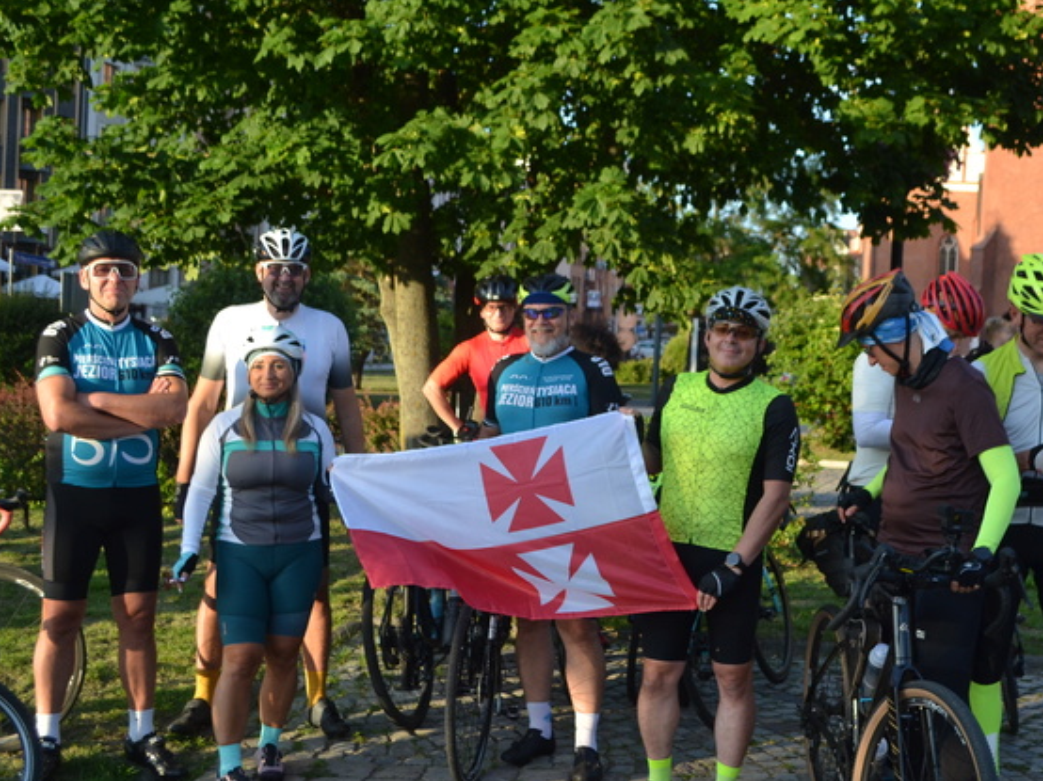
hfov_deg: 38.4
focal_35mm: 49
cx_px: 705
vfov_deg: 29.6
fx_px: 1476
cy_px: 410
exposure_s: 1/800
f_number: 4
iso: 400
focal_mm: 22
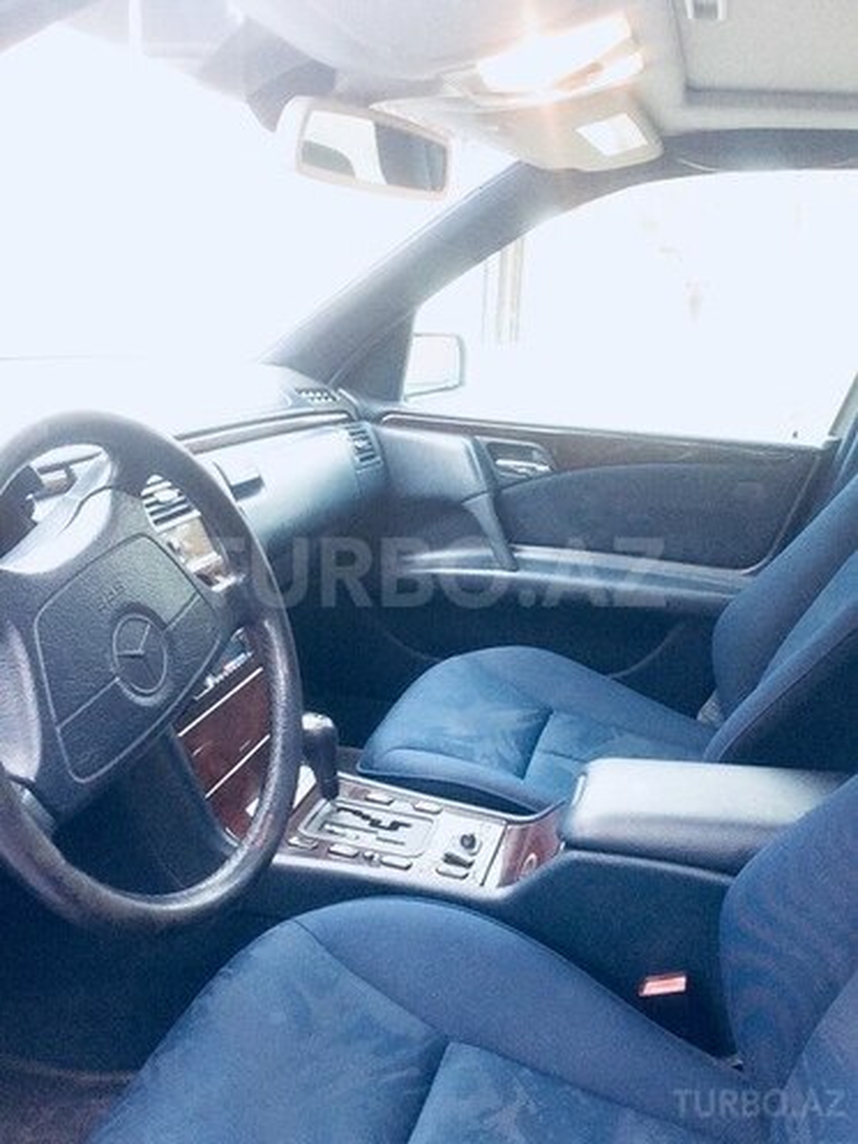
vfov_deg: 58.4
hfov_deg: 45.4
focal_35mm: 31
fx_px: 1024
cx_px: 429
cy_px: 572
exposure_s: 1/33
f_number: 2.4
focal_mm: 2.15
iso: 125
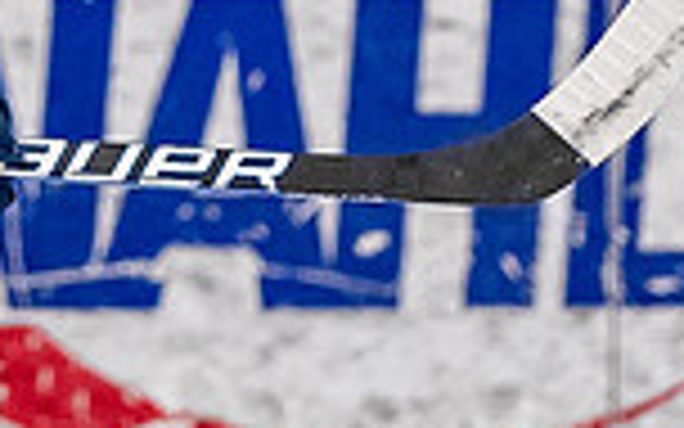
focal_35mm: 1378
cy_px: -889
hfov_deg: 1.5
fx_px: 25688
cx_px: -636
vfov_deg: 1.0
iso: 2000
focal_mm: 130
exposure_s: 1/800
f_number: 3.2
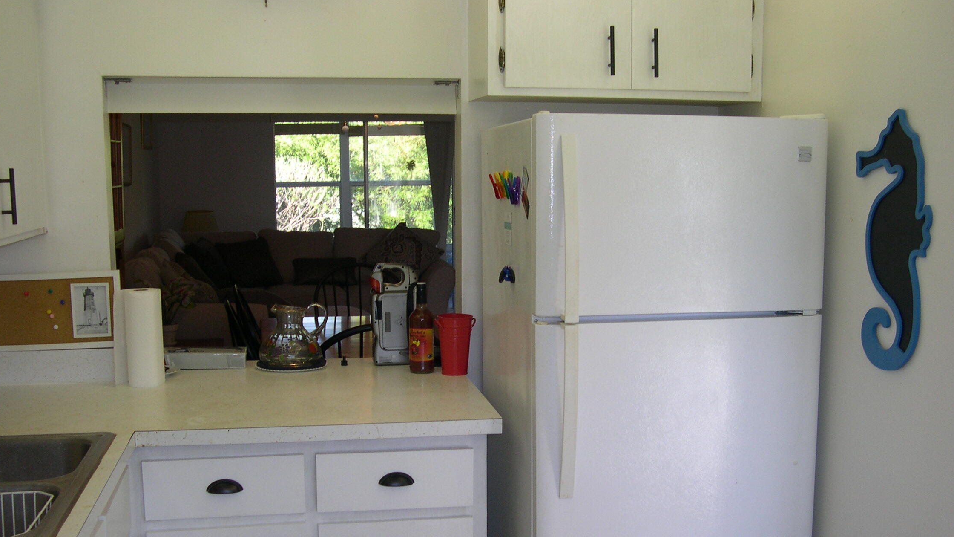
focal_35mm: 42
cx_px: 471
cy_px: 334
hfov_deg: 48.4
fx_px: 1062
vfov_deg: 28.3
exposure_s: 1/86.7
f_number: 2.8
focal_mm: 8
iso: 100
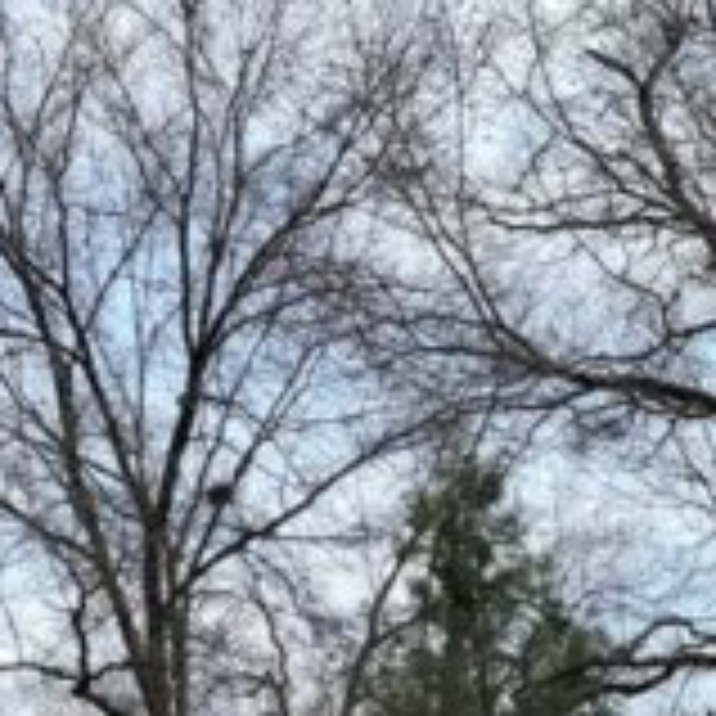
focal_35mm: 107
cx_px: 892
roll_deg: +0.9
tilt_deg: -4.9
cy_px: 1193
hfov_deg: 15.6
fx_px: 2504
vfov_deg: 14.7
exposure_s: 1/2801
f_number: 1.78
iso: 80
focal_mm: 6.76
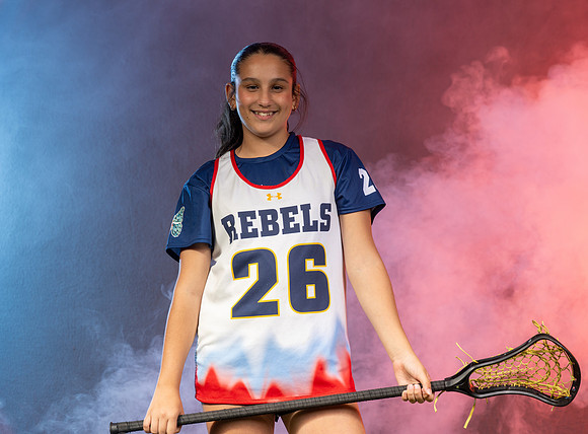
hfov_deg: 15.4
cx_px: 289
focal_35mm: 129
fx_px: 2171
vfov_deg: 11.4
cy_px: 217
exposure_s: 1/200
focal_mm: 120
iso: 64
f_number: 6.3
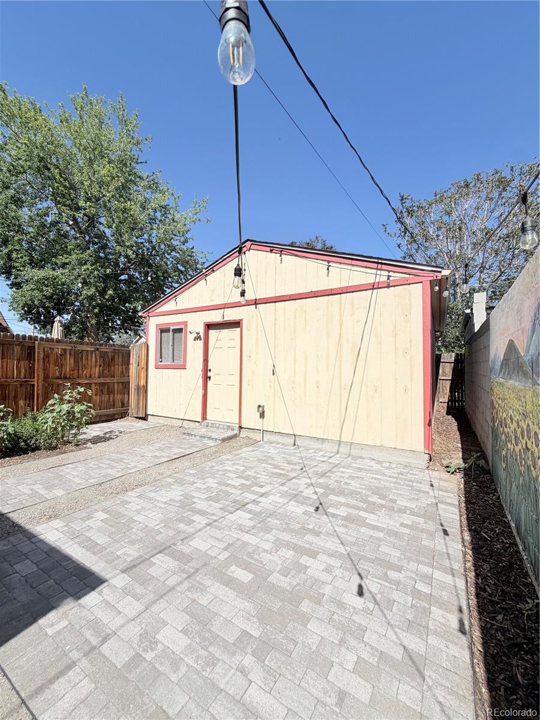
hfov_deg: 85.7
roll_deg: -1.4
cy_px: 360
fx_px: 291
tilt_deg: +2.2
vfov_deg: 102.1
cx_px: 270
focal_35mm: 14
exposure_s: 1/1572
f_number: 2.2
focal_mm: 2.22
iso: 20
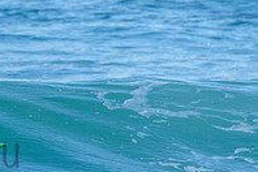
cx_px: -119
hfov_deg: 1.4
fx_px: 10491
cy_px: 137
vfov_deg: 0.9
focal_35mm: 1464
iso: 450
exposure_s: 1/2000
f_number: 5.6
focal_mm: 500
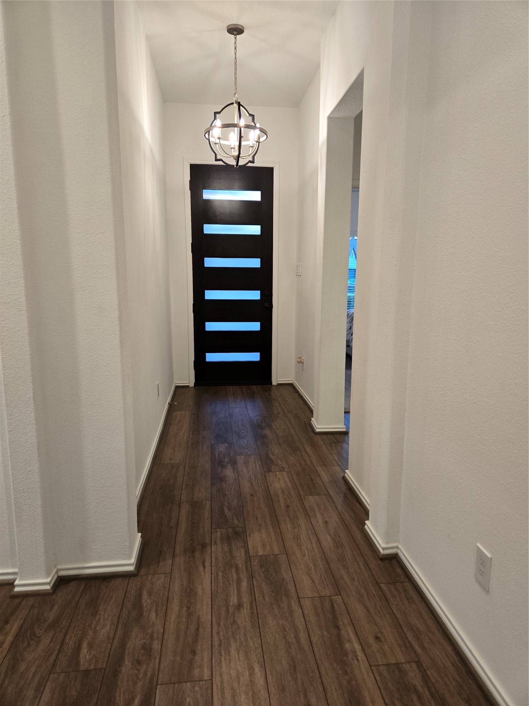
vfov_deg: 73.9
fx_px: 469
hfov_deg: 58.9
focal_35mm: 23
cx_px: 264
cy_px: 353
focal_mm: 5.4
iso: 200
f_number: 1.8
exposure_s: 1/120
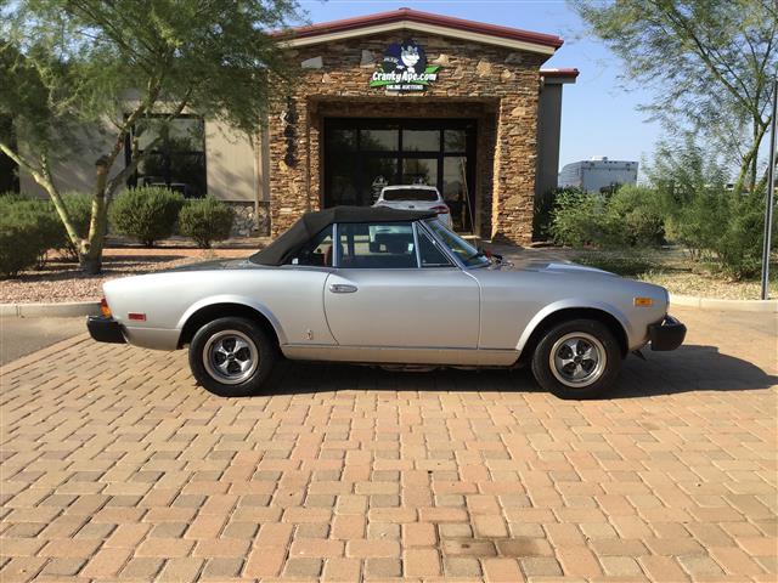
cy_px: 292
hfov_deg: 58.4
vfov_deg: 45.4
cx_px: 389
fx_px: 697
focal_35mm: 31
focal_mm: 3.3
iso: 25
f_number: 2.4
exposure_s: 1/823
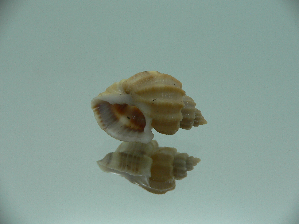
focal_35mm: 35
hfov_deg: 52.6
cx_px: 150
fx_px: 302
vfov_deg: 40.7
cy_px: 112
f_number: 2.8
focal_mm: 4.6
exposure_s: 1/60
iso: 80
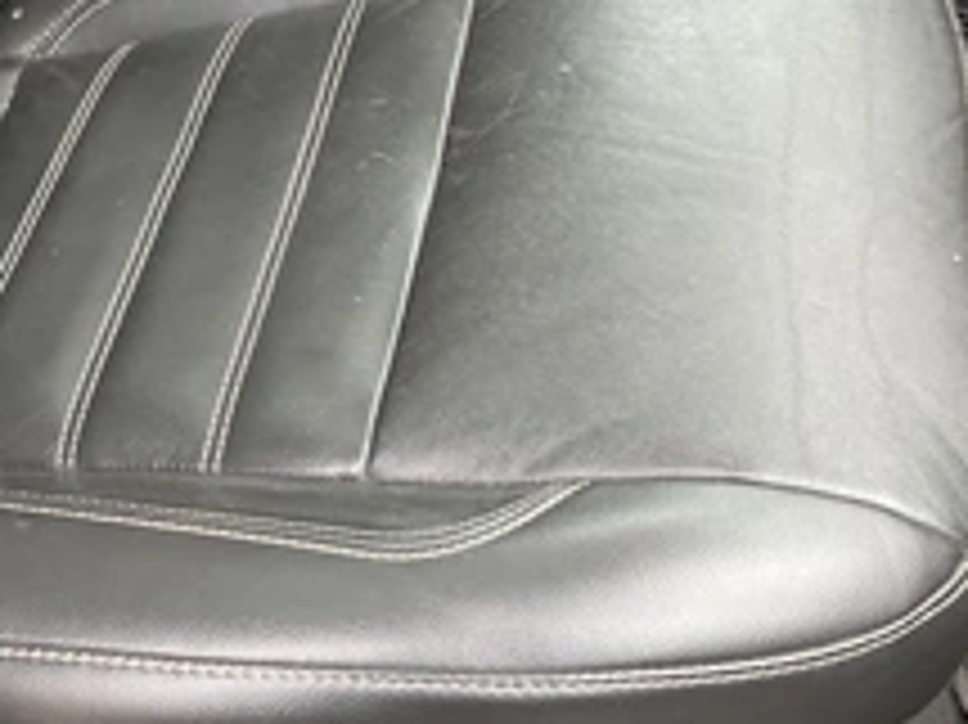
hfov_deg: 35.4
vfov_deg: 26.7
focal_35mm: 54
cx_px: 369
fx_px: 1509
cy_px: 193
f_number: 1.8
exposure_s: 1/83
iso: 64
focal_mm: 3
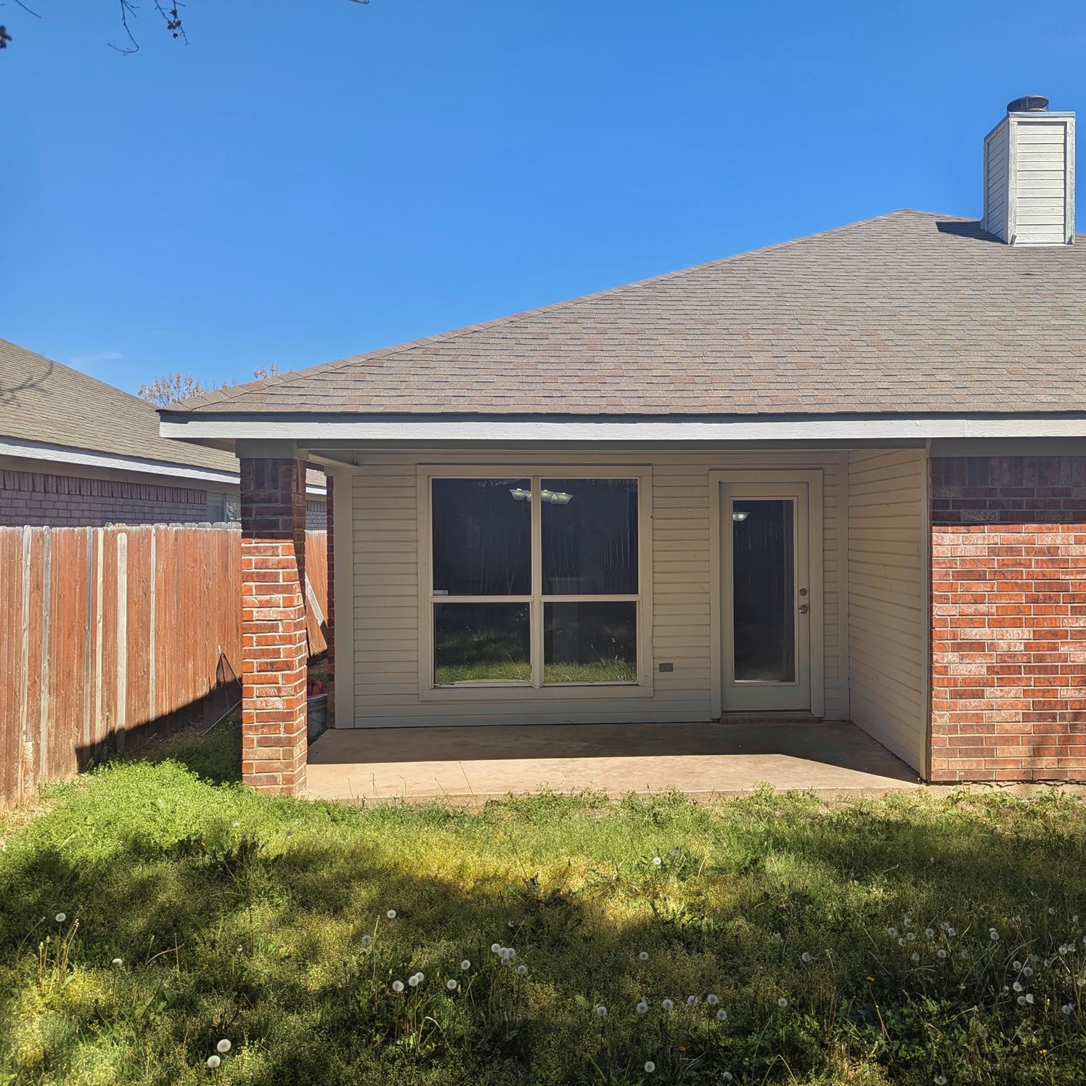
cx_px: 640
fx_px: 1029
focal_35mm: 29
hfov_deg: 55.3
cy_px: 544
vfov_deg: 55.6
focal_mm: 6.81
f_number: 1.85
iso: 48
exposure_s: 1/1639
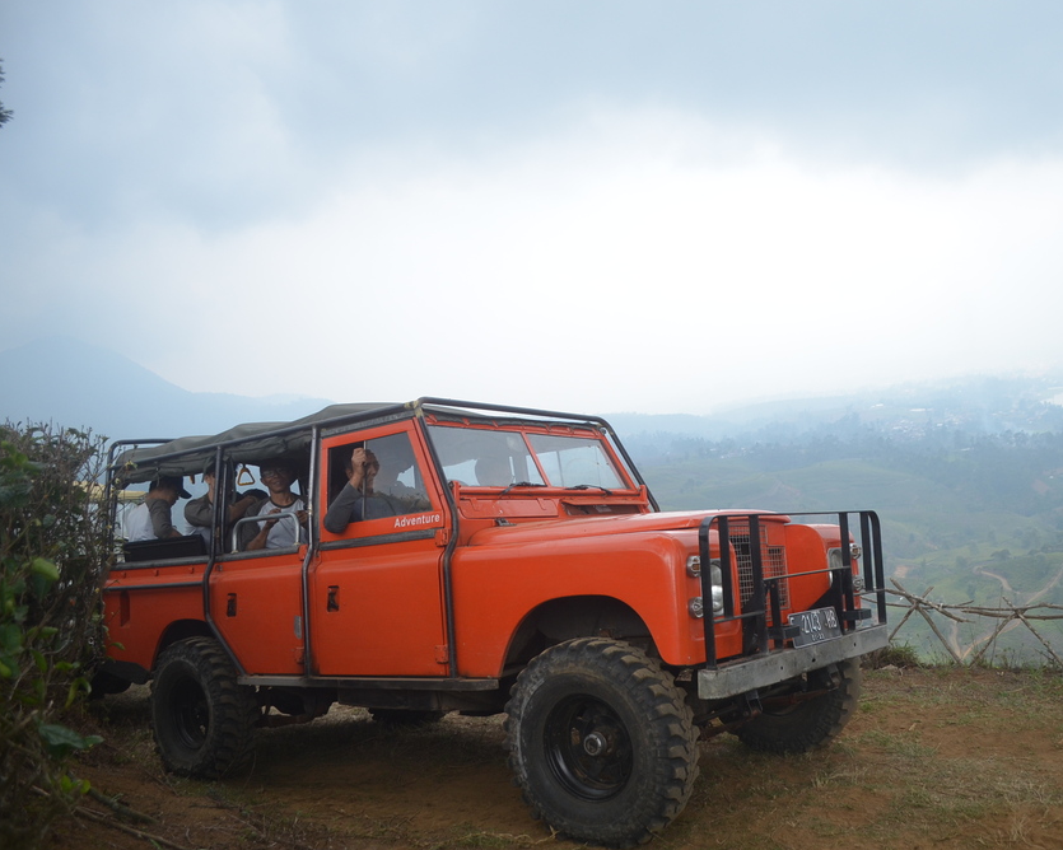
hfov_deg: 56.9
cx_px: 620
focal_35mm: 31
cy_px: 422
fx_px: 975
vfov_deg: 47.1
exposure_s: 1/1000
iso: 400
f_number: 4
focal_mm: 18
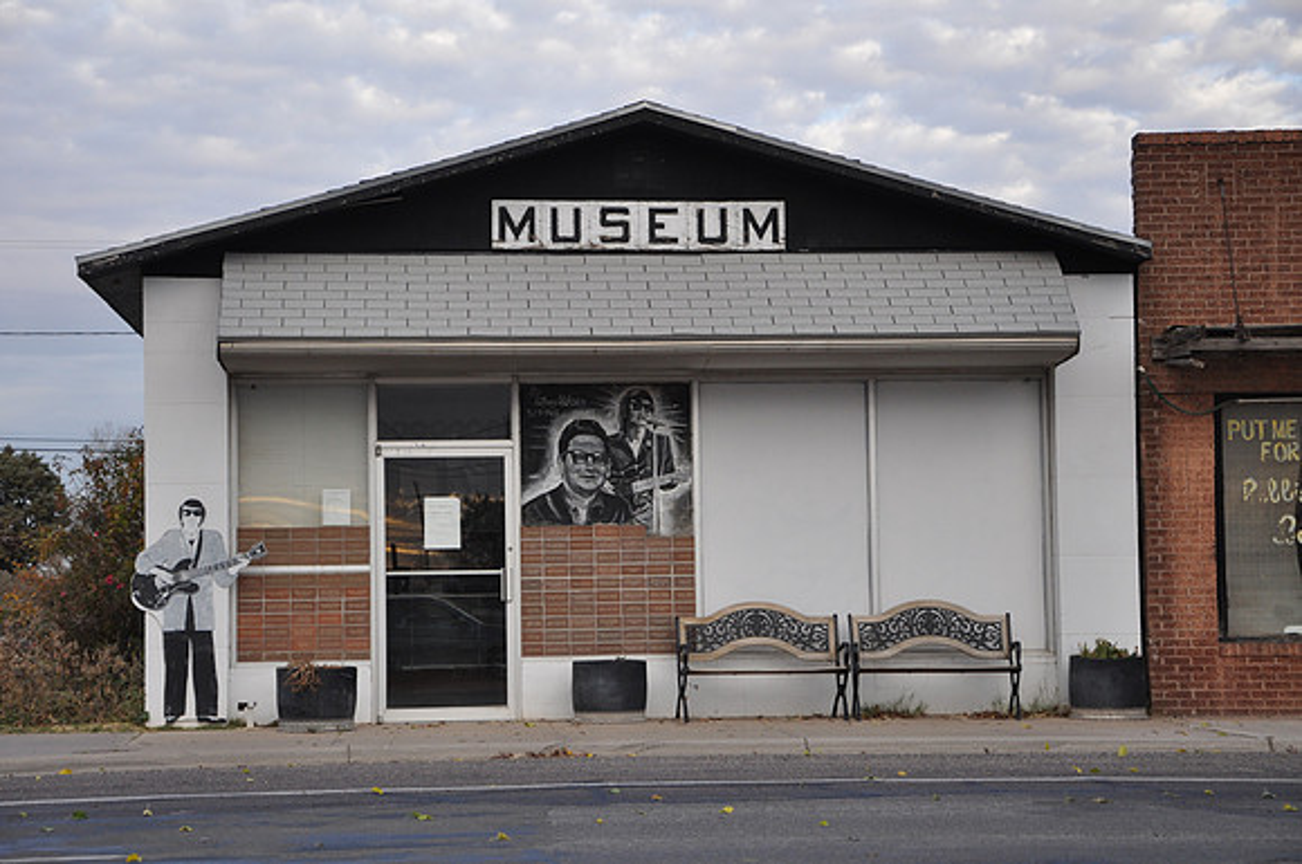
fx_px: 3142
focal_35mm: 87
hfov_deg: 23.4
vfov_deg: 15.7
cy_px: 432
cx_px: 651
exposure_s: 1/125
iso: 360
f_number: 5.6
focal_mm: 58
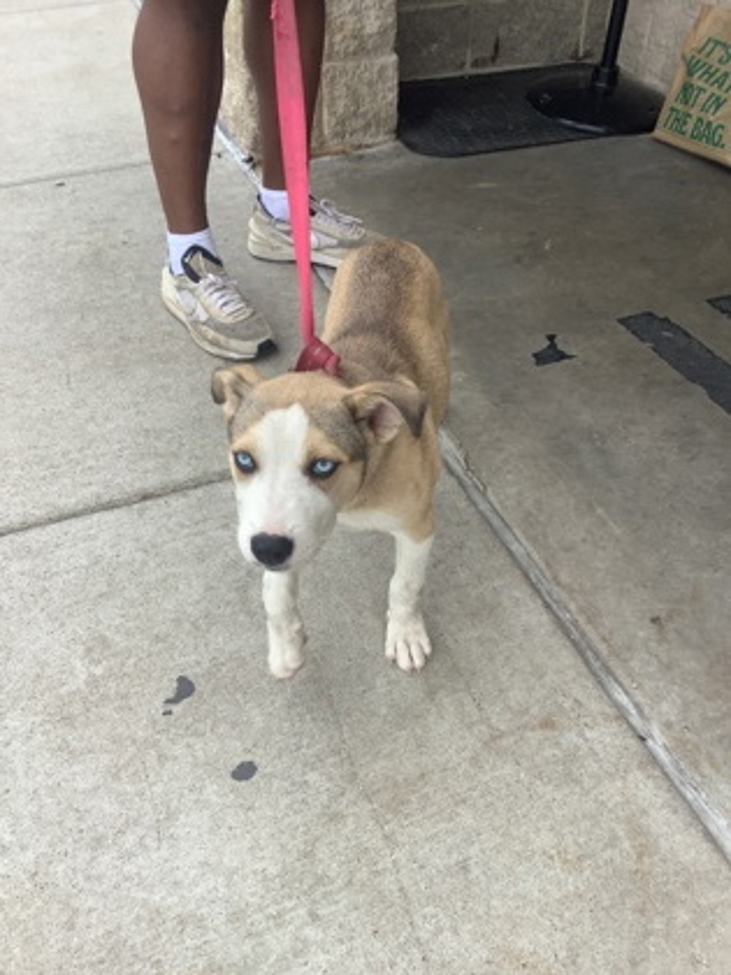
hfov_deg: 45.4
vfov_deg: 58.4
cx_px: 366
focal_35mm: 31
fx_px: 873
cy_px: 488
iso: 25
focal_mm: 3.3
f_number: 2.4
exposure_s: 1/364
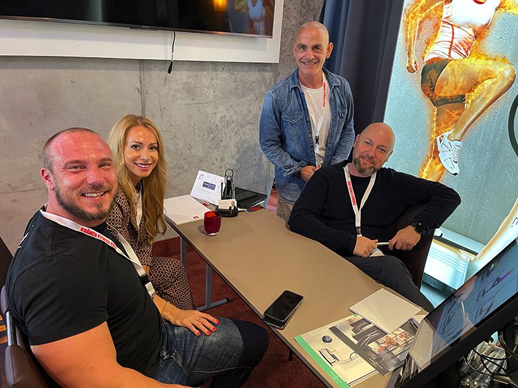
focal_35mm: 26
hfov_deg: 67.3
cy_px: 194
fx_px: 389
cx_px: 259
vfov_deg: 53.1
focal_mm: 5.1
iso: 320
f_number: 1.6
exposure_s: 1/50
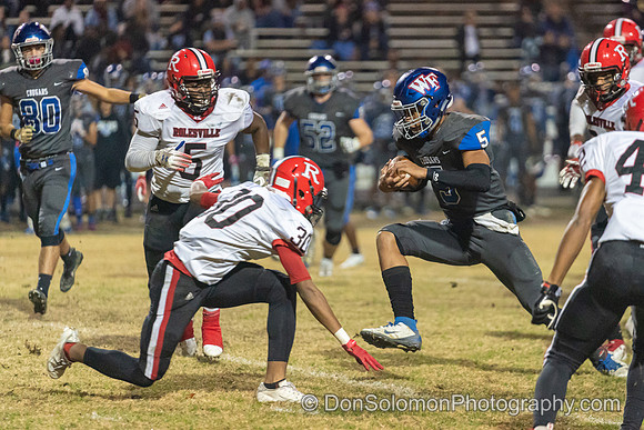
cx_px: 387
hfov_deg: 8.6
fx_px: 4303
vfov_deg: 5.7
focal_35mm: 241
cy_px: 173
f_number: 2.8
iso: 8000
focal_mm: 200
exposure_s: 1/800
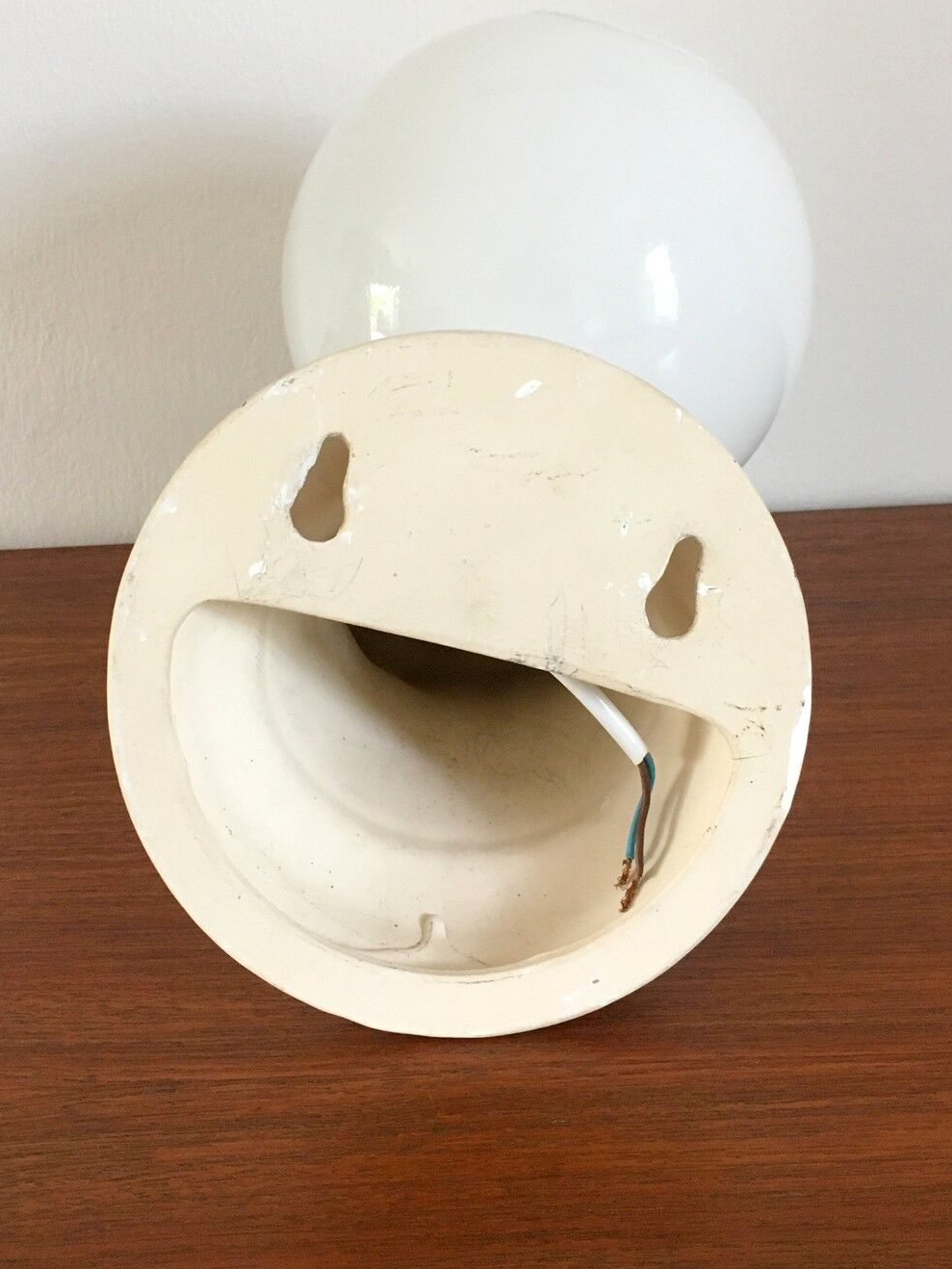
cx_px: 493
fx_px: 1613
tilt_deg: -21.0
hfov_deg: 32.9
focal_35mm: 44
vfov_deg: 42.8
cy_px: 542
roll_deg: +5.0
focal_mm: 4.15
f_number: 2.2
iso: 200
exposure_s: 1/33
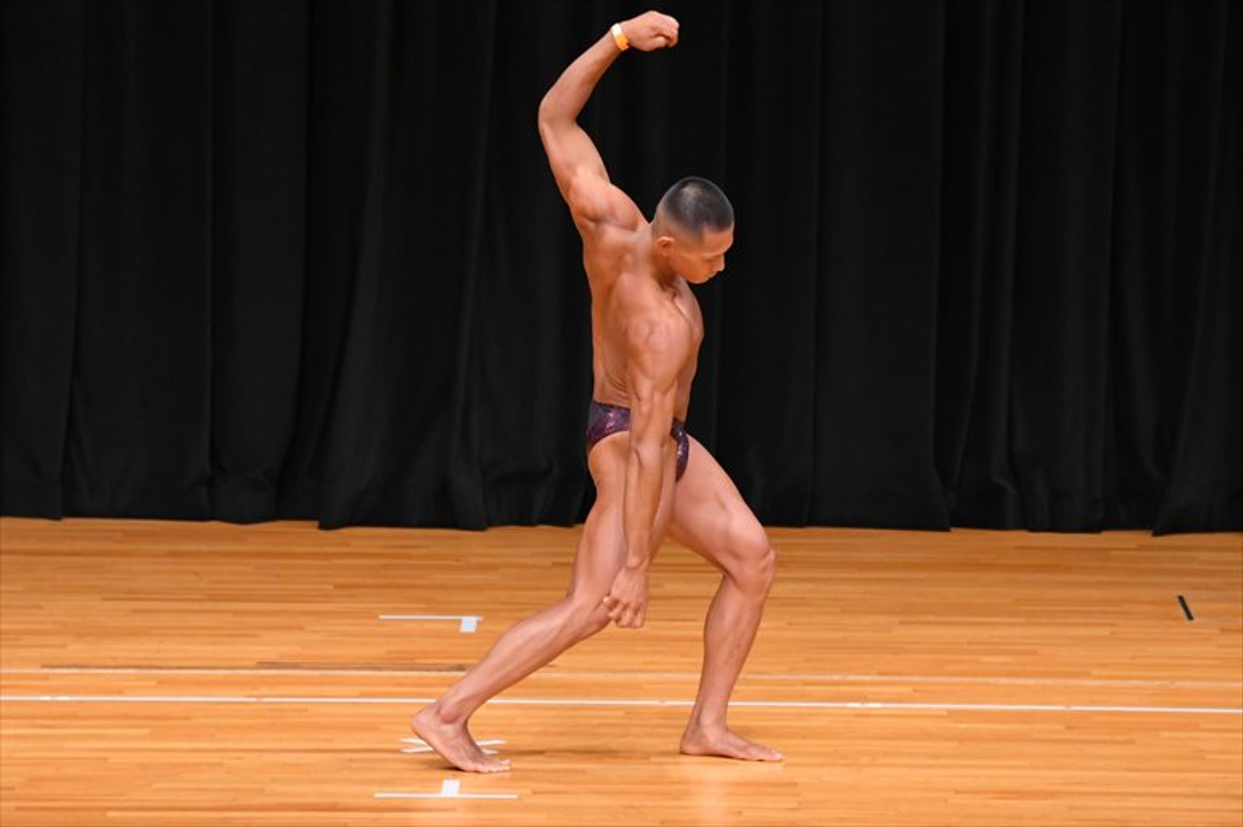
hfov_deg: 7.6
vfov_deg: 5.1
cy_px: 414
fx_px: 9318
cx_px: 622
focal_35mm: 270
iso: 4000
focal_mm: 180
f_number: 5.6
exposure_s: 1/400
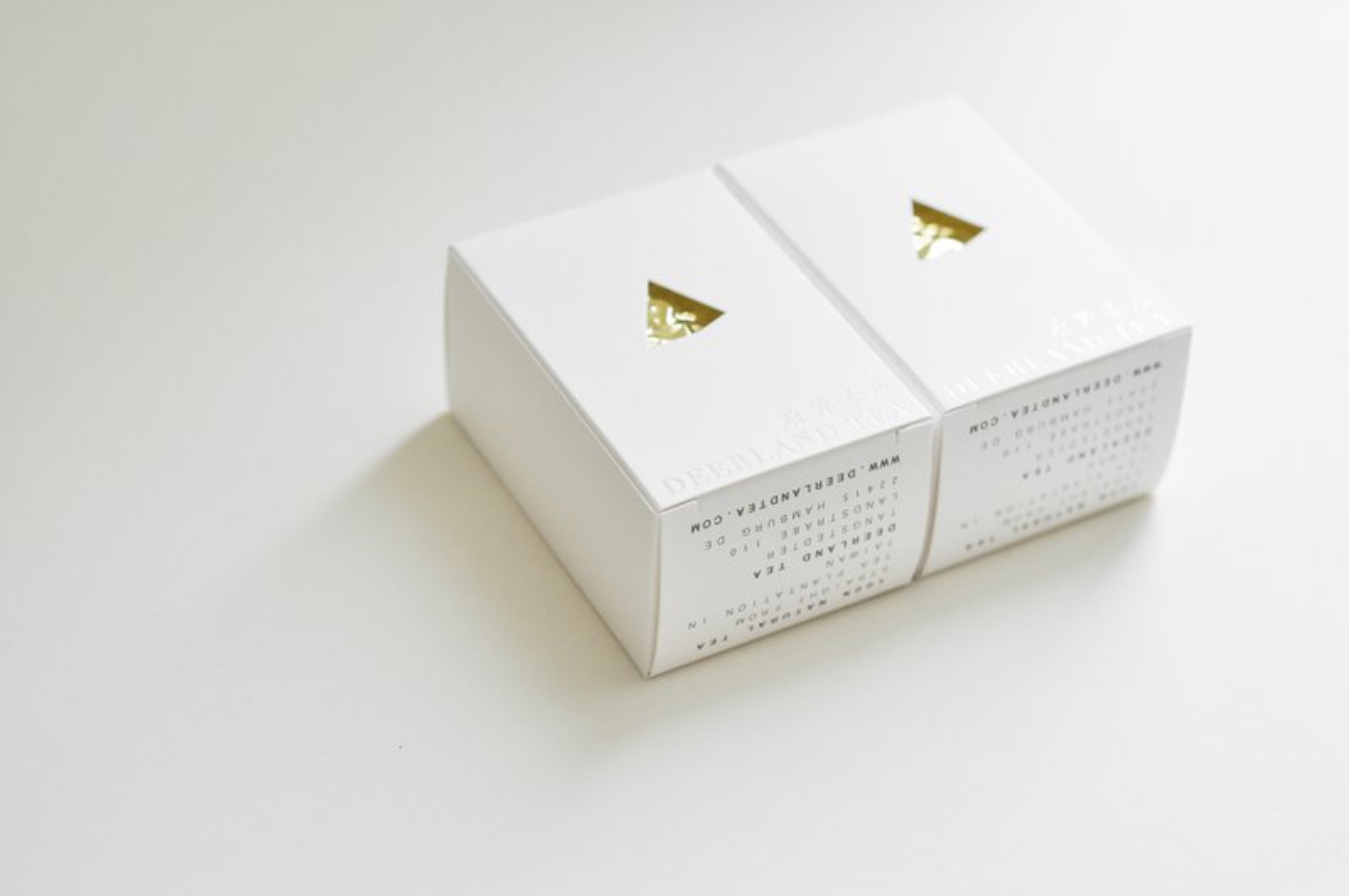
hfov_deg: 27.0
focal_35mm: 75
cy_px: 448
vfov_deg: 18.1
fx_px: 2806
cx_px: 674
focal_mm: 50
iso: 320
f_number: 3.2
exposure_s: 1/200
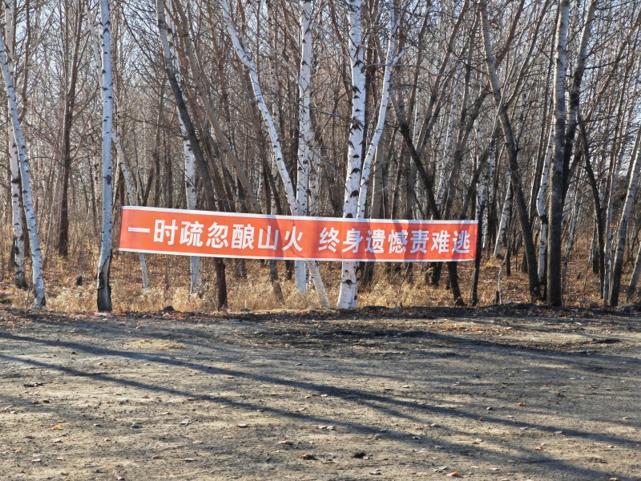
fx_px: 1296
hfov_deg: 27.8
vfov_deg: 21.0
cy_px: 240
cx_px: 320
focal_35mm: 70
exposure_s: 1/220
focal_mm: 8.67
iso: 50
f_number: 2.4
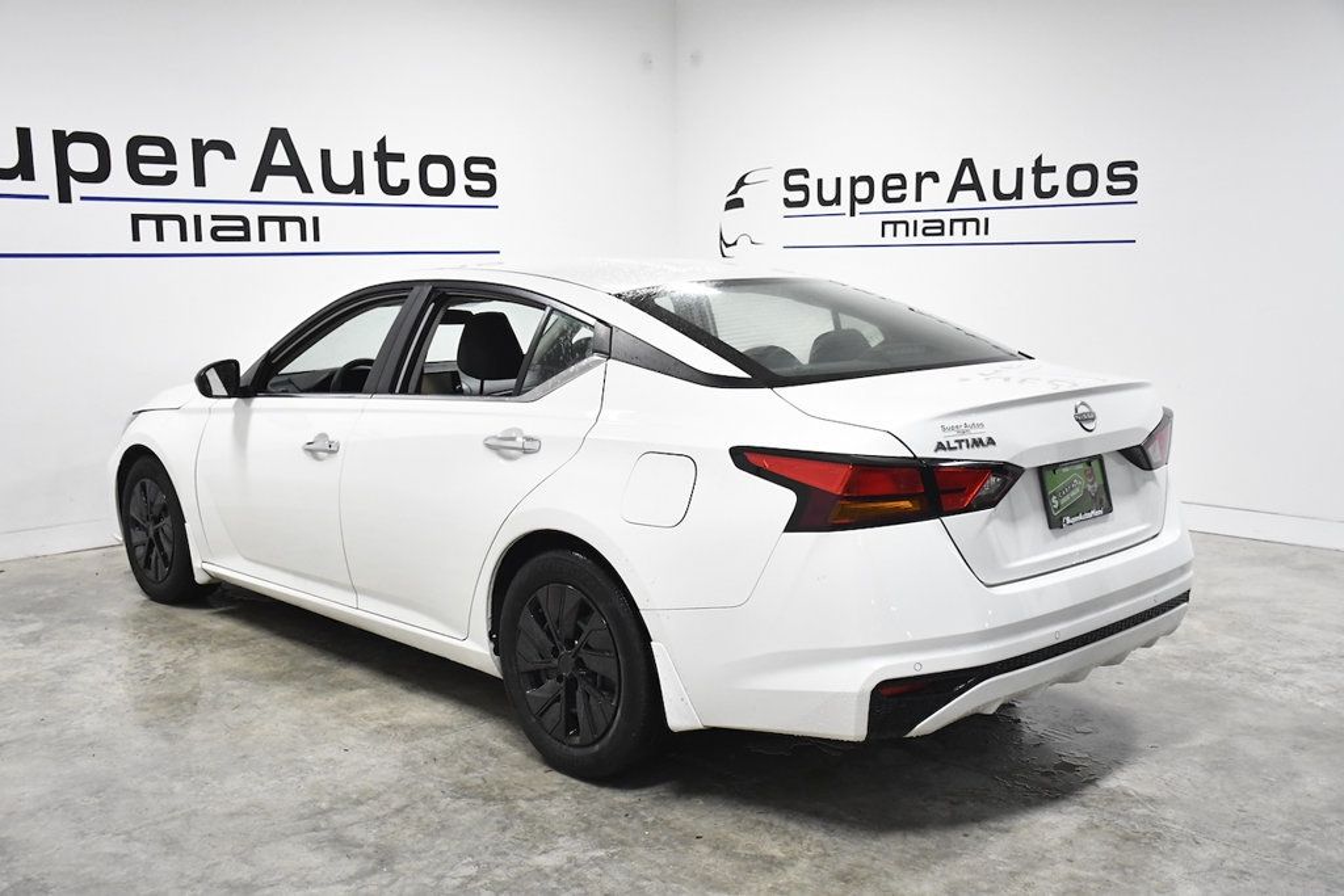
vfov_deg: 36.9
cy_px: 448
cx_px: 672
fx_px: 1344
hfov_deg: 53.1
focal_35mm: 36
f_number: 4.5
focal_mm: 24
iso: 2500
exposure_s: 1/500
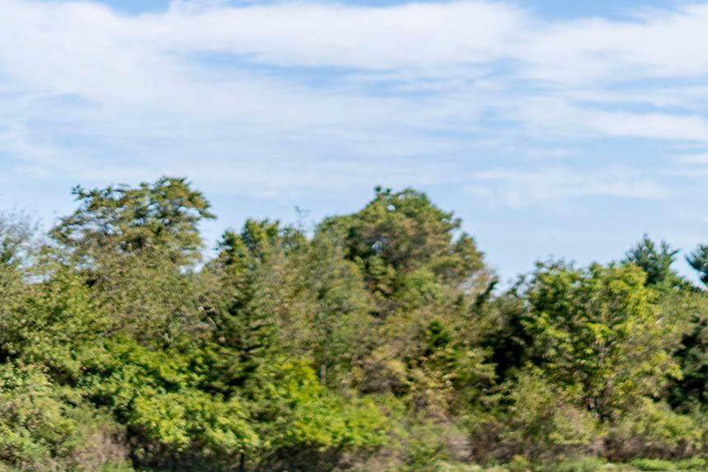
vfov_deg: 11.4
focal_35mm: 120
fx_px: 2360
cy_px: 403
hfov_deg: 17.0
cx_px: 422
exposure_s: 1/8000
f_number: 1.8
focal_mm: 50
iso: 100
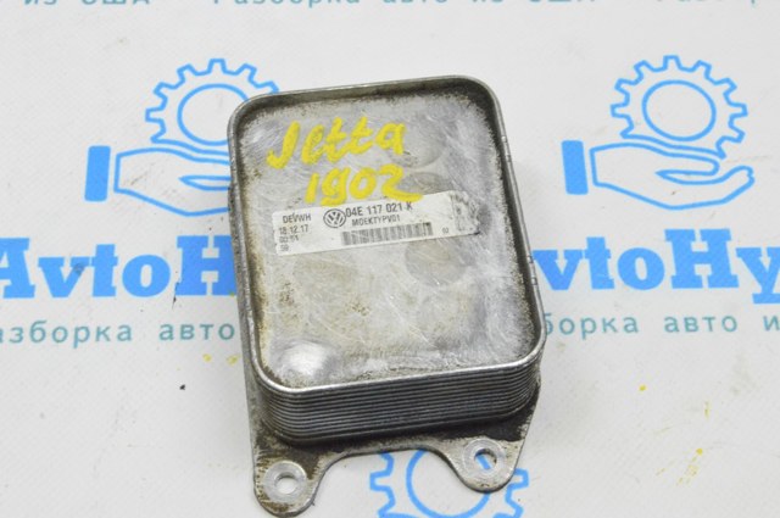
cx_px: 390
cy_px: 259
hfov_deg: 29.9
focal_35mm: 68
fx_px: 1461
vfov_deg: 20.1
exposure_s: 1/20
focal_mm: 45
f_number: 20
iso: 6400
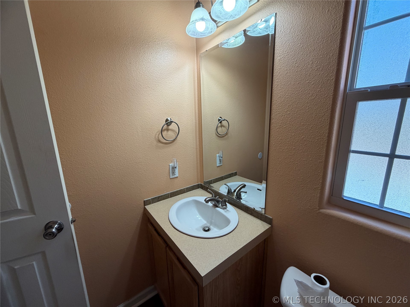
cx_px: 205
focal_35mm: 14
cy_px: 154
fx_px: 166
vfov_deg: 85.7
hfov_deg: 102.1
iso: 160
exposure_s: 1/120
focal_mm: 2.22
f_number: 2.2
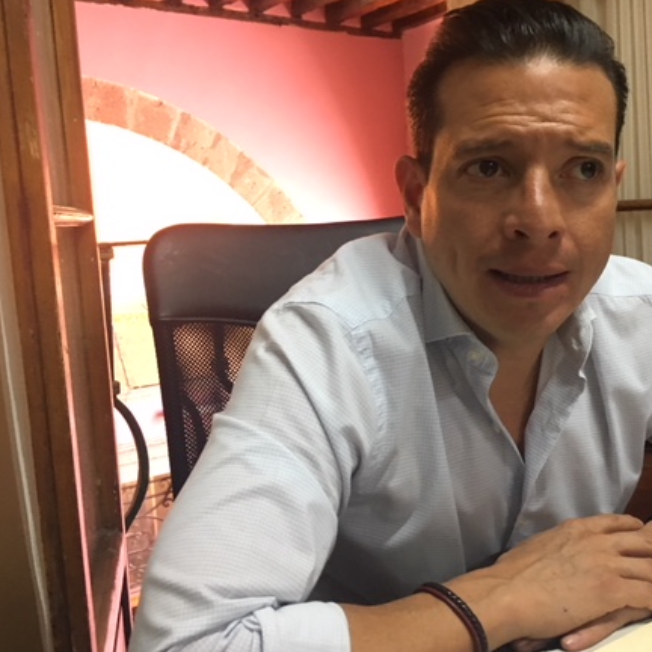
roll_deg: +1.5
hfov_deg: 43.3
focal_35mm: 38
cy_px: 317
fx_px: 810
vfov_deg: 43.9
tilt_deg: -7.6
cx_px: 429
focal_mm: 4.15
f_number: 2.2
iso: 200
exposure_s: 1/30
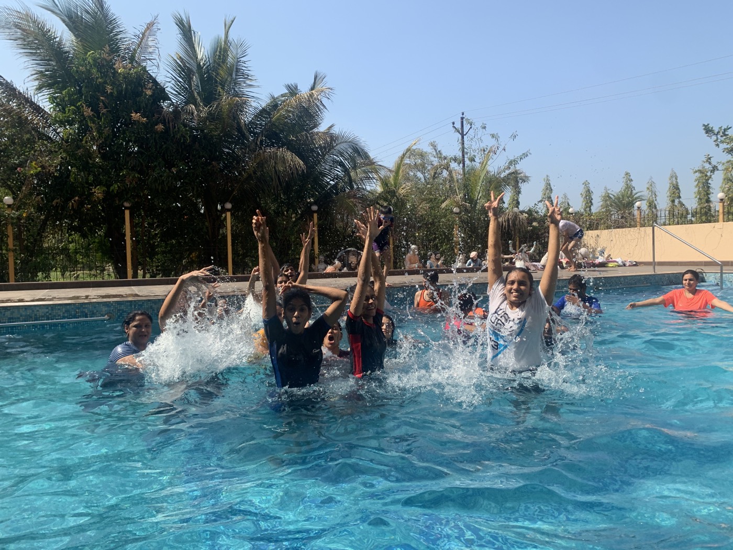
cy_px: 275
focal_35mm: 26
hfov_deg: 67.3
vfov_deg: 53.1
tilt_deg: +0.8
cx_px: 366
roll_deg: +1.0
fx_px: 551
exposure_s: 1/2208
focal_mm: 4.25
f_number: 1.8
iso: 25
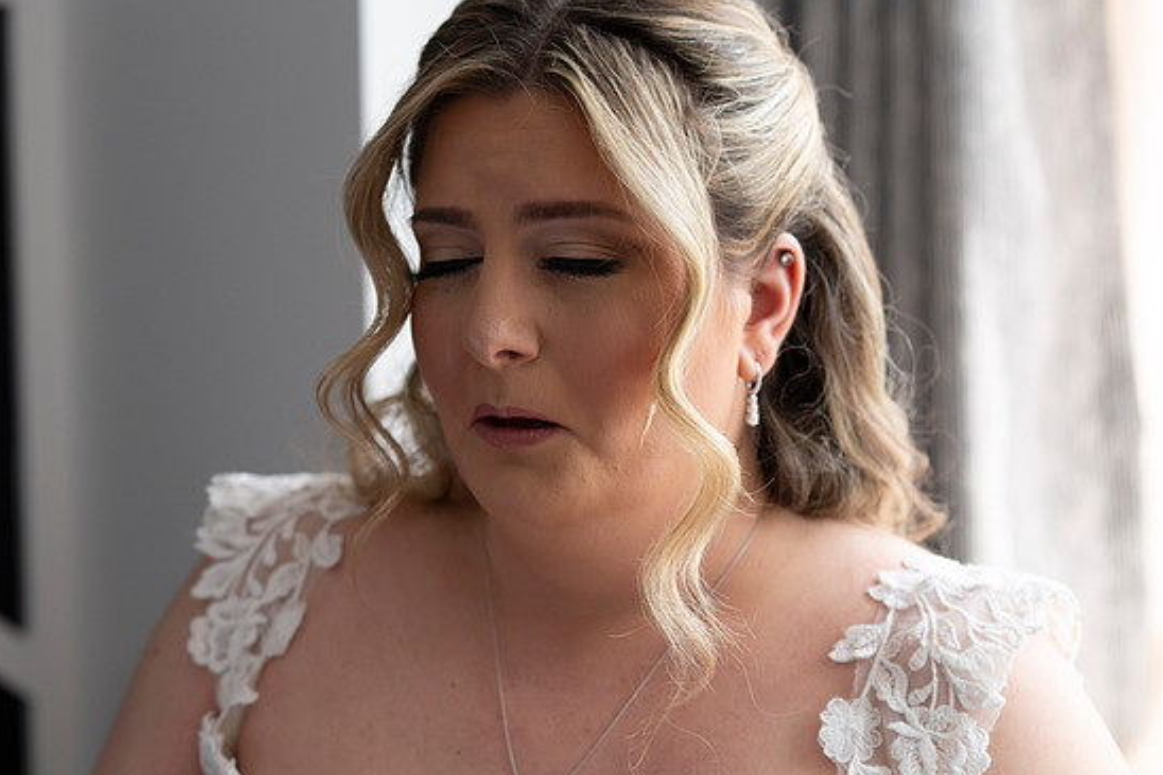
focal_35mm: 90
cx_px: 567
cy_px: 406
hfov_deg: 22.6
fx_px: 2906
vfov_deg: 15.2
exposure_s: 1/800
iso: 1600
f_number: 4
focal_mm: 85
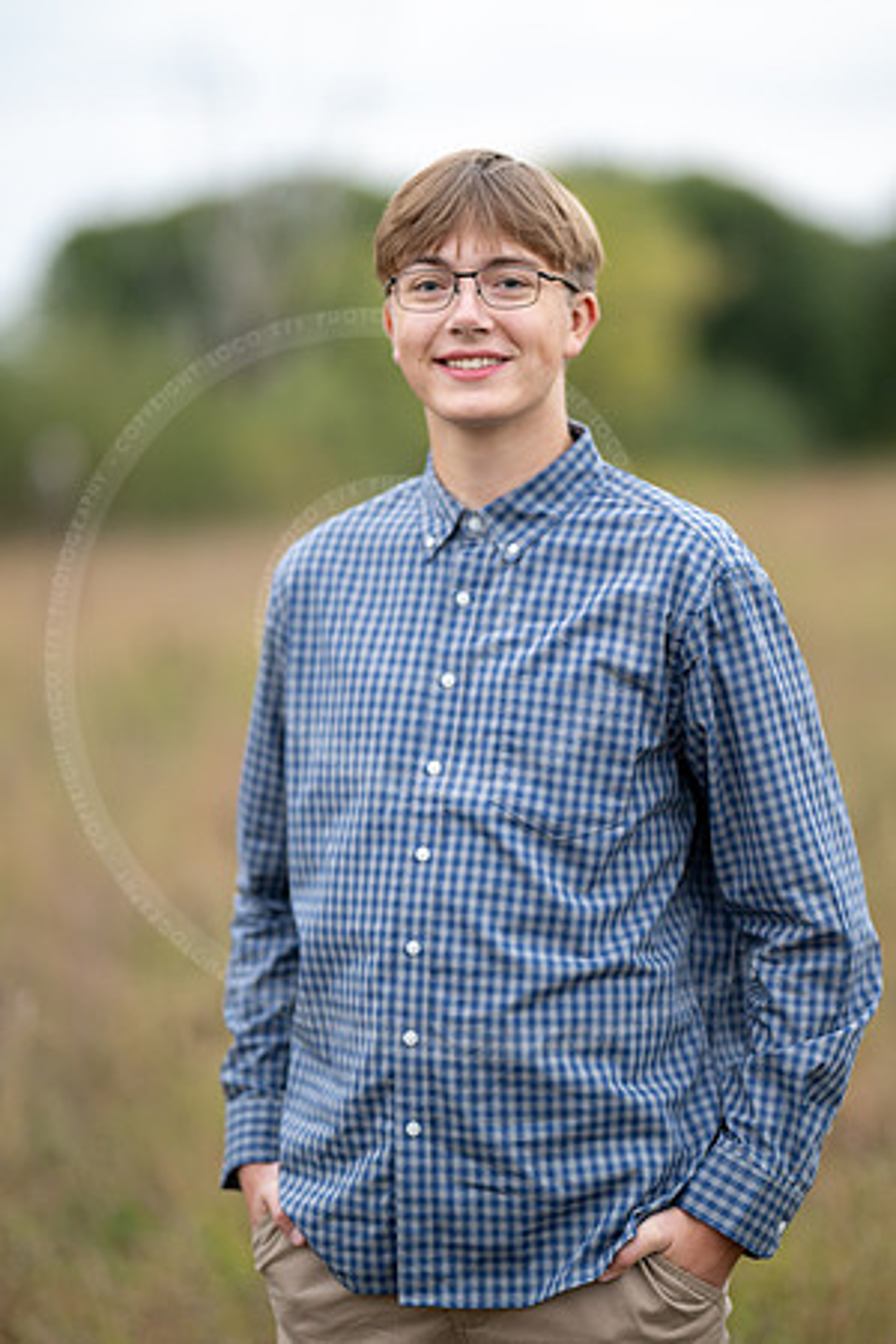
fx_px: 3173
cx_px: 448
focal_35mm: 85
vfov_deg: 23.9
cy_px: 672
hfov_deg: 16.1
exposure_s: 1/400
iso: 500
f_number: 1.2
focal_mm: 85
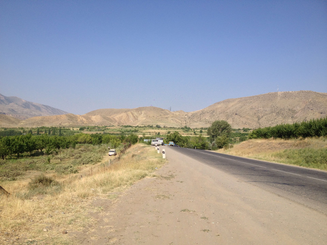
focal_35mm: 35
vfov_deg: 40.7
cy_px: 122
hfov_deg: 52.6
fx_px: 331
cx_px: 164
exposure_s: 1/1783
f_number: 2.4
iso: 50
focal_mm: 4.28
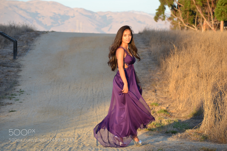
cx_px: 114
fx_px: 870
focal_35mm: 138
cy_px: 76
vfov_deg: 9.9
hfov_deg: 14.9
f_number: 5.6
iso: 140
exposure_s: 1/125
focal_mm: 92
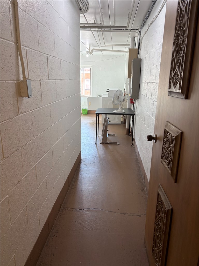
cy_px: 133
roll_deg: -0.7
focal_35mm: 26
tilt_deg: -11.9
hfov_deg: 53.1
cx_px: 100
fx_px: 199
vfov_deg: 67.3
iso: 80
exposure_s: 1/60
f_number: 1.6
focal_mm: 5.96
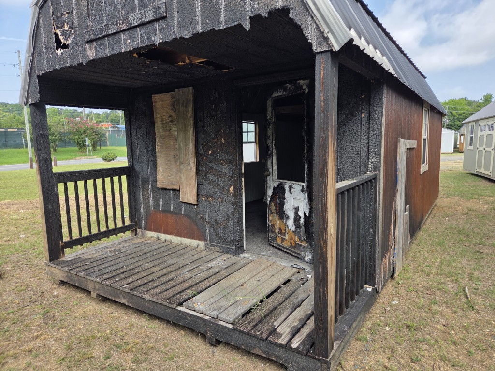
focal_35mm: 23
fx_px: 329
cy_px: 186
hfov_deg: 73.9
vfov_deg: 58.9
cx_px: 248
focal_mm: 5.4
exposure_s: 1/1819
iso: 80
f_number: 1.8
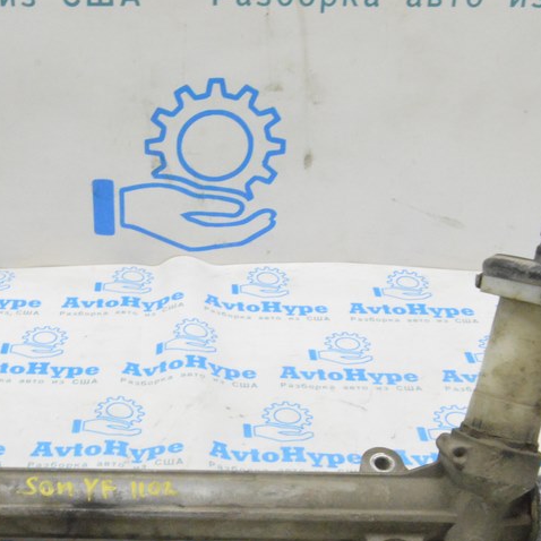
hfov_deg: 28.3
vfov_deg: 28.5
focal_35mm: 60
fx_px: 1061
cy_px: 327
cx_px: 151
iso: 6400
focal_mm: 22
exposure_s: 1/15
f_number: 20
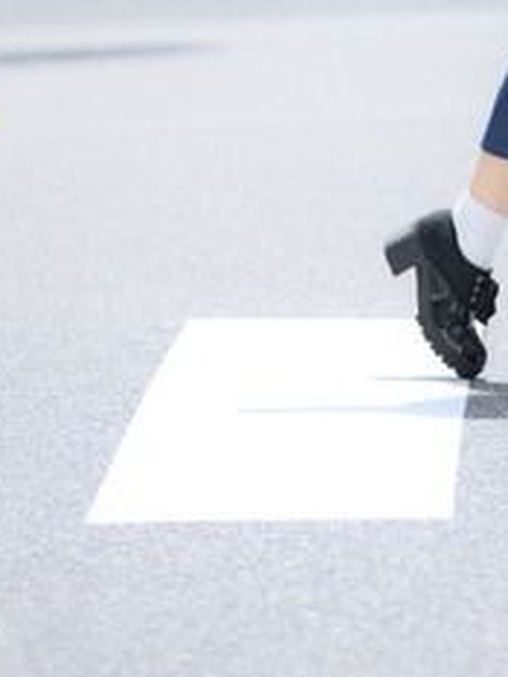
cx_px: 607
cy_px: -721
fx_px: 10146
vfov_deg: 3.8
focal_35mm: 519
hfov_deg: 2.9
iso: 140
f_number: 2
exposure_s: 1/4000
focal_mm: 105
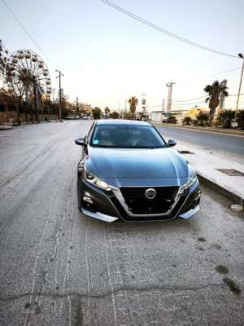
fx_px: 216
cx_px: 122
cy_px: 163
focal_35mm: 23
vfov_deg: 73.9
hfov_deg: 58.9
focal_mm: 5.35
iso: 80
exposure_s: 1/447
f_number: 1.7
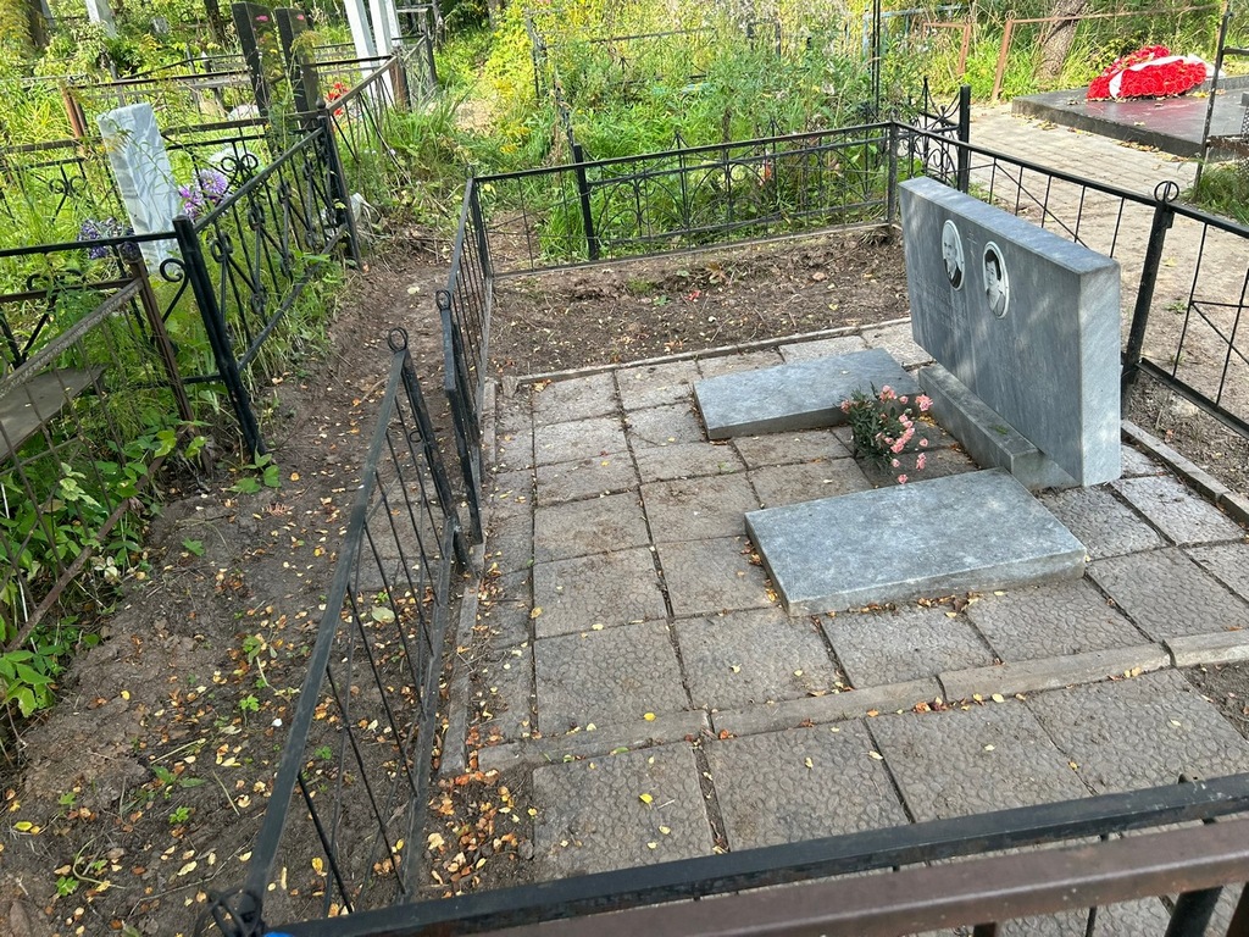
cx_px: 624
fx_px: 938
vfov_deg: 53.1
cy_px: 468
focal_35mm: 26
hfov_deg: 67.3
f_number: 1.5
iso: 50
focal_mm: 5.7
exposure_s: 1/339
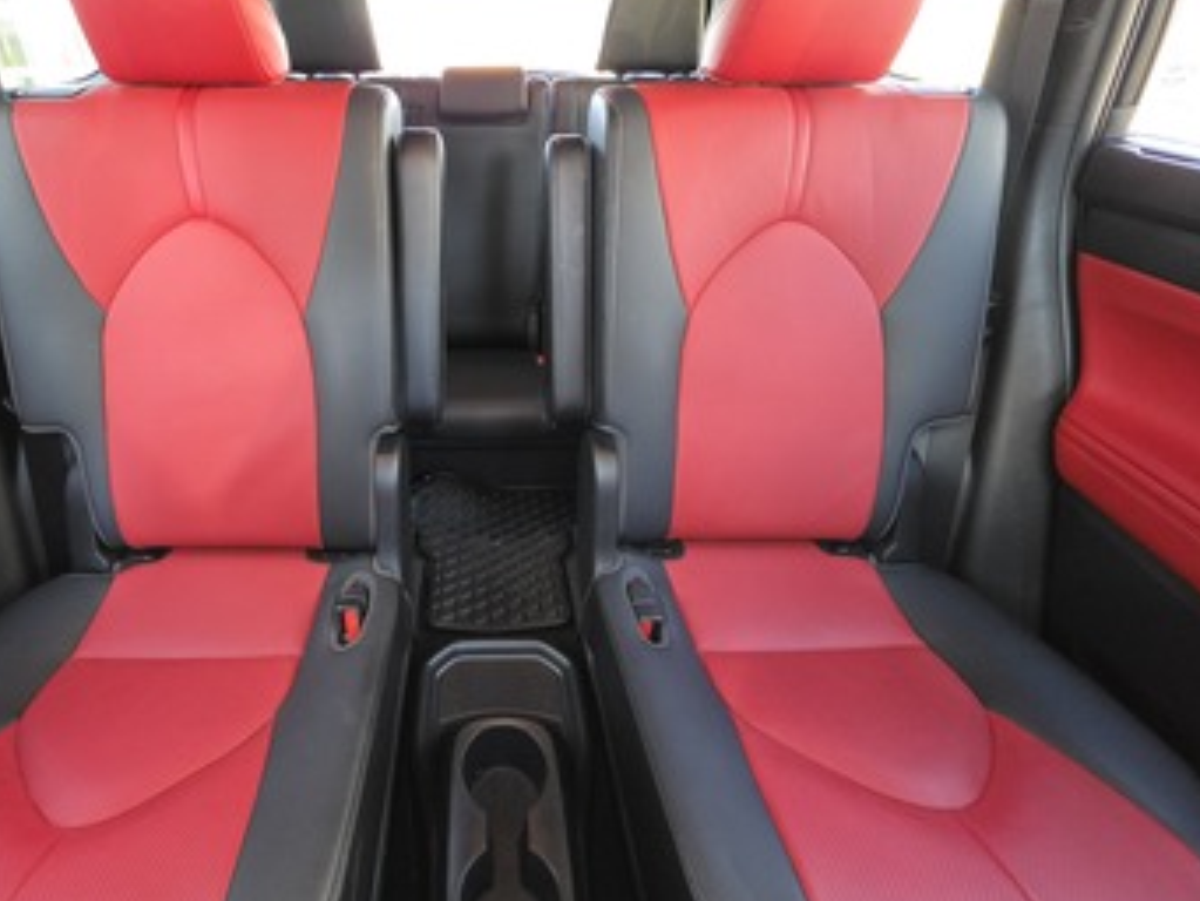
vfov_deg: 77.8
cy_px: 396
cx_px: 489
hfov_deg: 93.4
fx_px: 555
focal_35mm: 16
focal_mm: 2.2
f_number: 1.9
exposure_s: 1/60
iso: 640
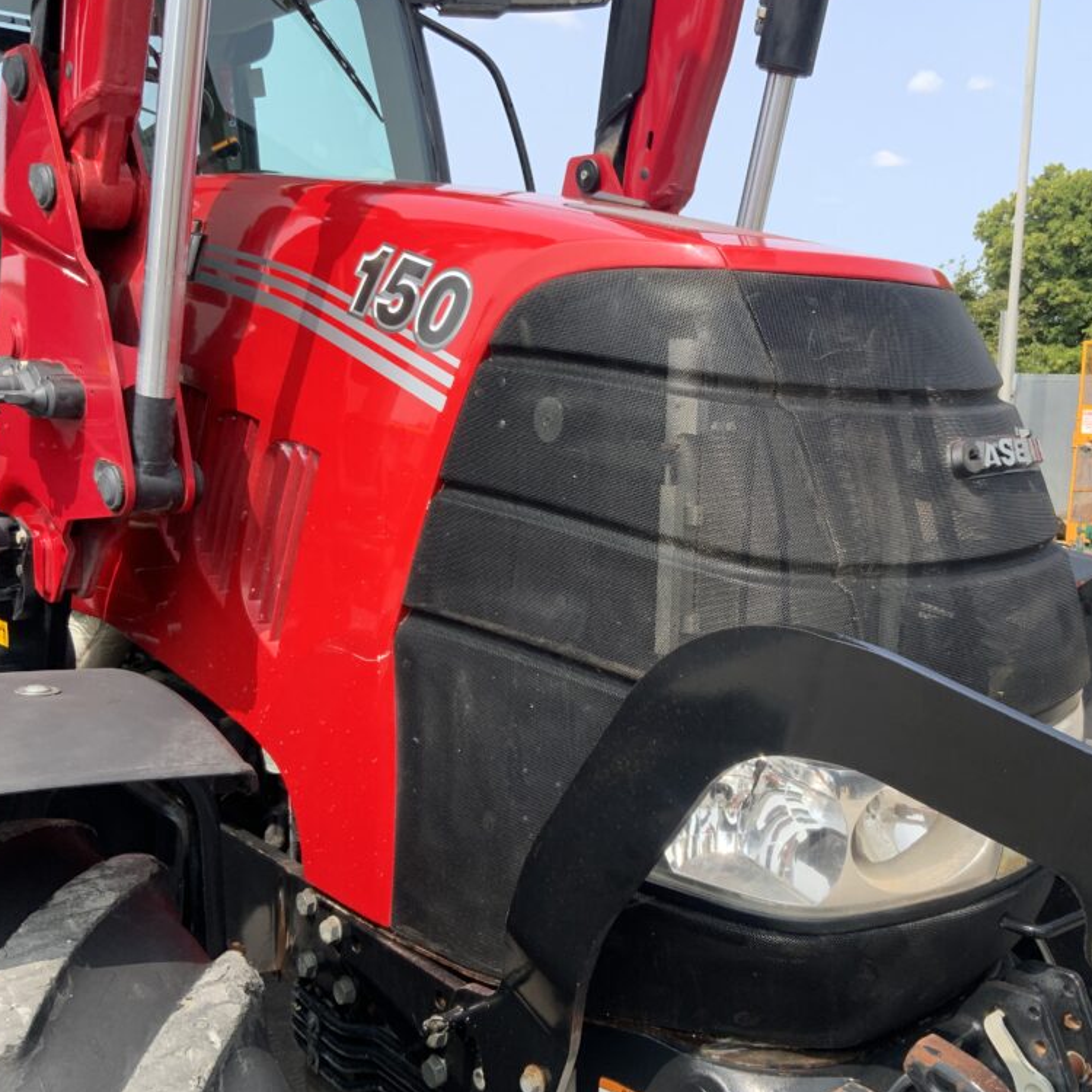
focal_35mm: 35
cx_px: 633
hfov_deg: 47.0
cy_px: 539
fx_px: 1249
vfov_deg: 47.2
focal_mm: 3
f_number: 1.8
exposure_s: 1/568
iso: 16
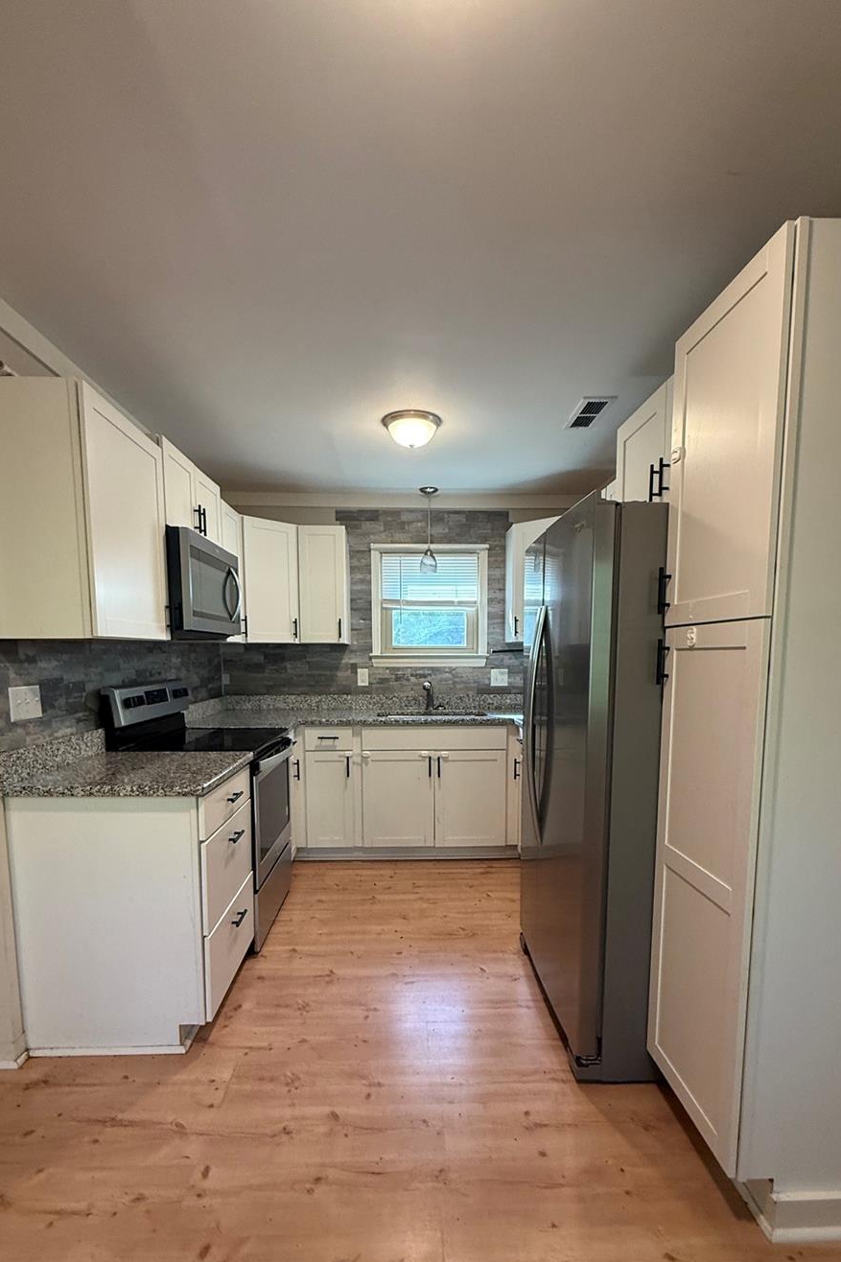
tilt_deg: -6.1
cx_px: 412
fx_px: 596
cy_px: 721
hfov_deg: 70.4
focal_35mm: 17
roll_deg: +0.1
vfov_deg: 92.7
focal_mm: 2.22
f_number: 2.2
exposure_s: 1/120
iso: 400
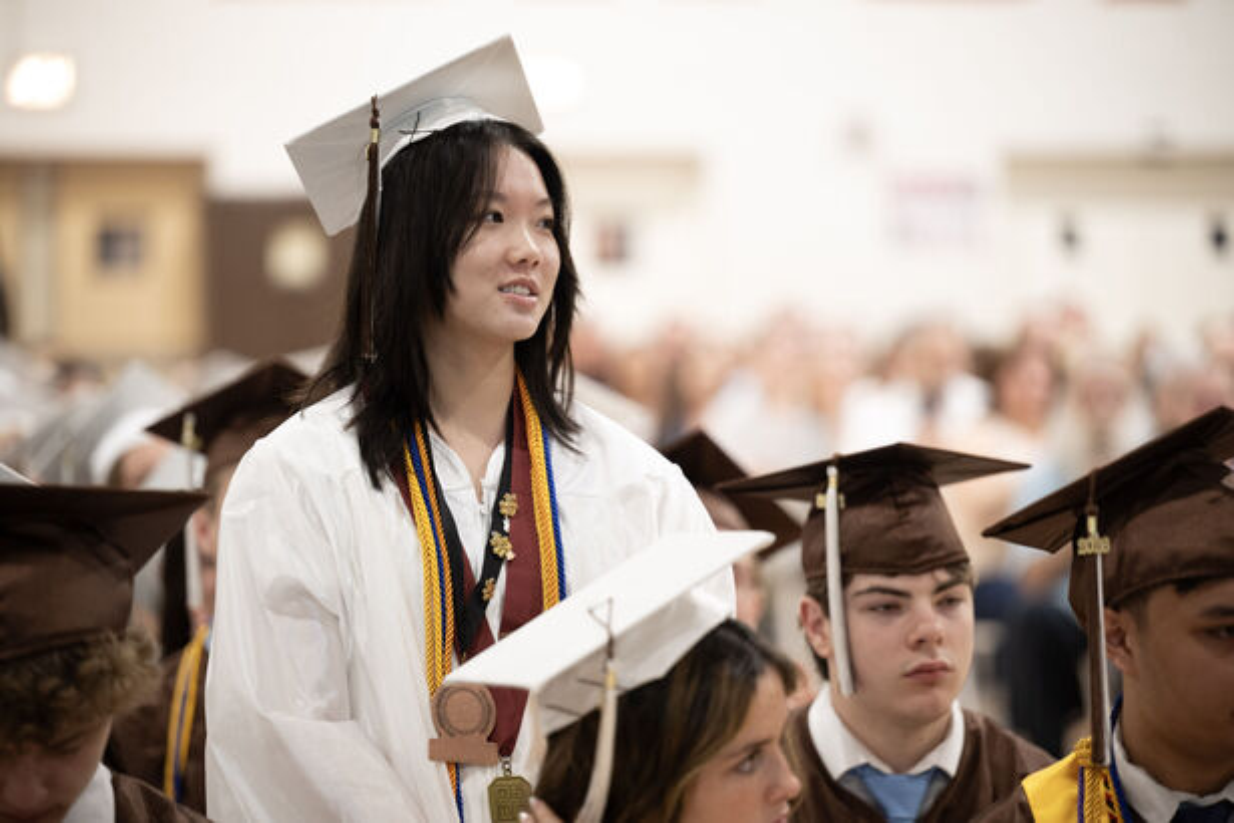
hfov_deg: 14.7
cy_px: 412
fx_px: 4799
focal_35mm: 140
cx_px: 617
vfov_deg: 9.8
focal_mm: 140
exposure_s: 1/100
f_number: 2.8
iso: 1600
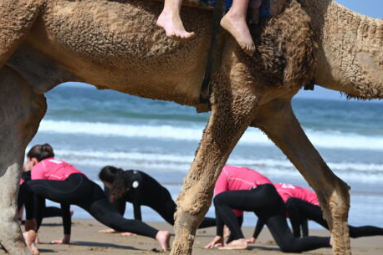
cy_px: 168
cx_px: 115
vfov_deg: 6.7
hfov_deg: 10.0
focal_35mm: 205
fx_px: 2180
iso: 100
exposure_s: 1/400
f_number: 7.1
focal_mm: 135
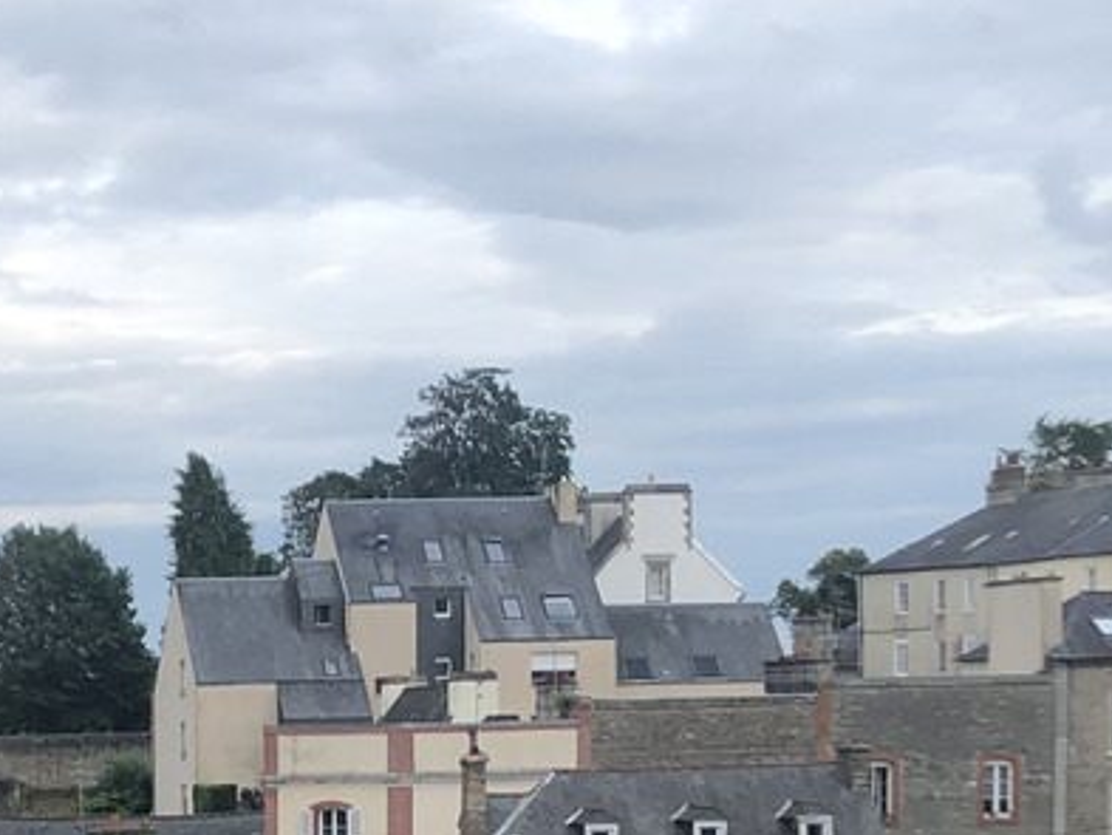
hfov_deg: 16.7
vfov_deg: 12.7
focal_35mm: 114
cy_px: 1010
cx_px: -156
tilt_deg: -4.6
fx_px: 3663
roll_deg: +1.9
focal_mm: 4
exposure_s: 1/540
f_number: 1.8
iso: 20
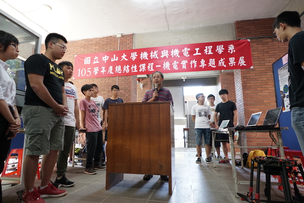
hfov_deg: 81.2
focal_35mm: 21
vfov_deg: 59.5
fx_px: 177
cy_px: 102
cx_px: 152
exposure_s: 1/60
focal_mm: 21
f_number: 3.5
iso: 800
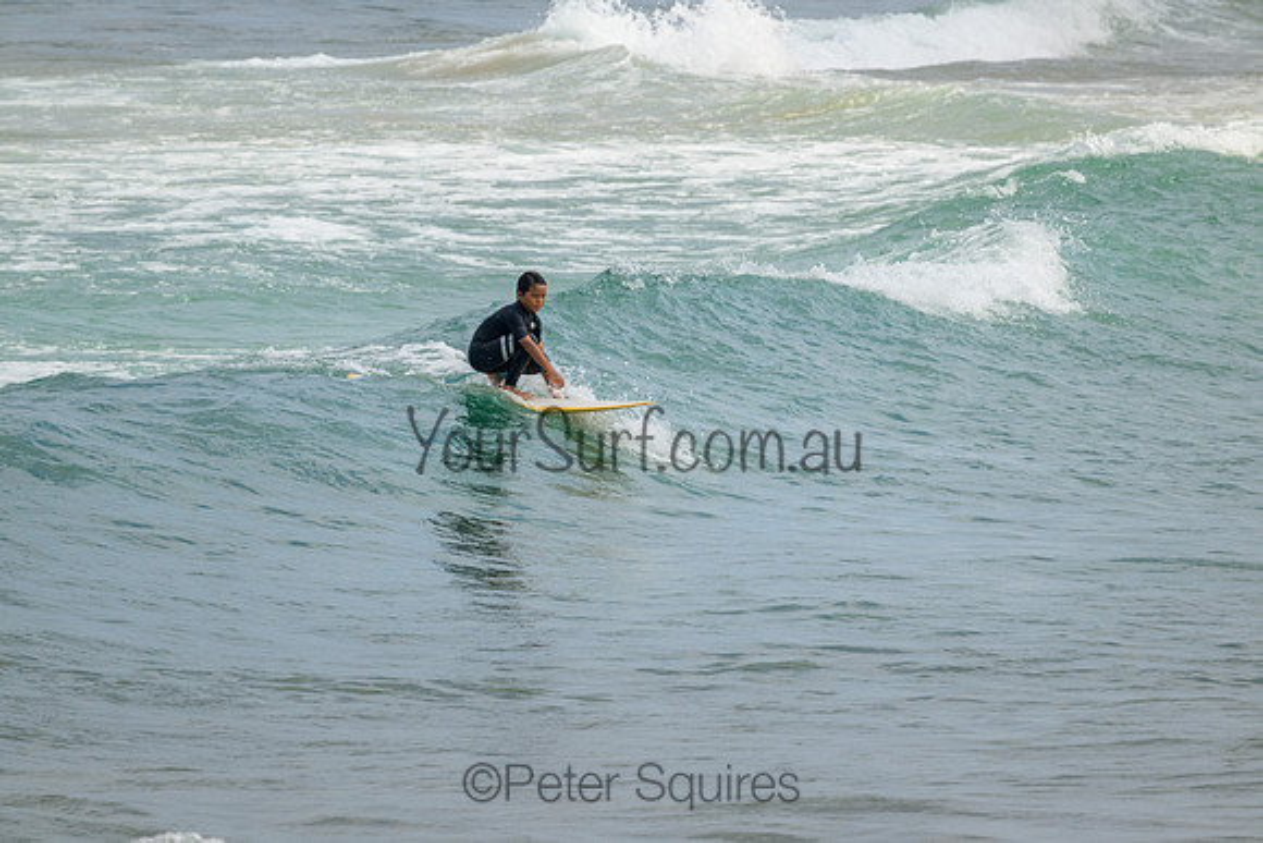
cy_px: 422
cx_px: 632
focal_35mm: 800
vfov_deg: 1.7
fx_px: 28072
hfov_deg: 2.6
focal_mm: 800
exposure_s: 1/2000
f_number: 13
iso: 1250
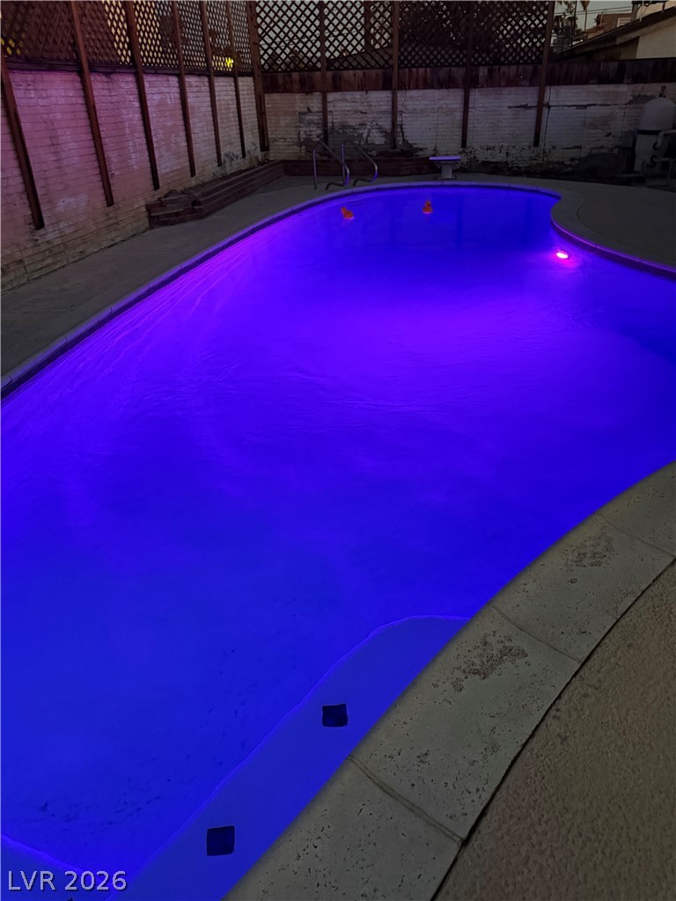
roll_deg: -0.5
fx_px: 625
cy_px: 450
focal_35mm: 24
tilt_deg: -26.2
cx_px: 338
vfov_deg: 71.6
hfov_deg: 56.8
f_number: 1.78
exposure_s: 1/40
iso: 800
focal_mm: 6.76
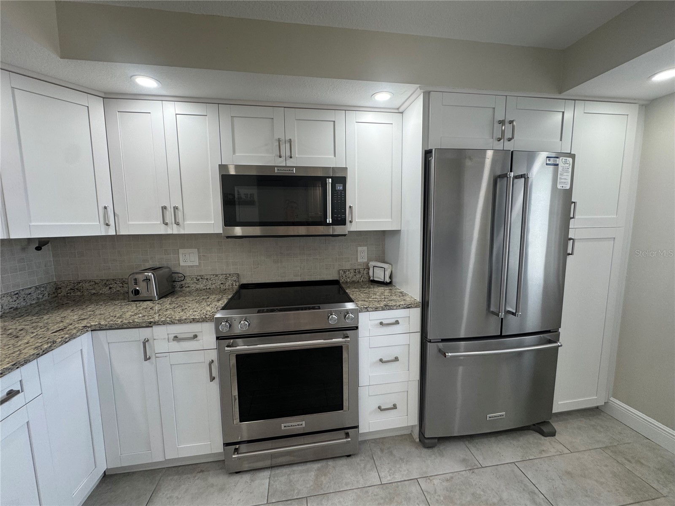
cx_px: 338
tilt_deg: -7.2
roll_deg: +1.2
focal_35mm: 14
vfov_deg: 85.7
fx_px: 273
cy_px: 253
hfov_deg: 102.1
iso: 100
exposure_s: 1/120
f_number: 2.2
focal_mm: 2.22
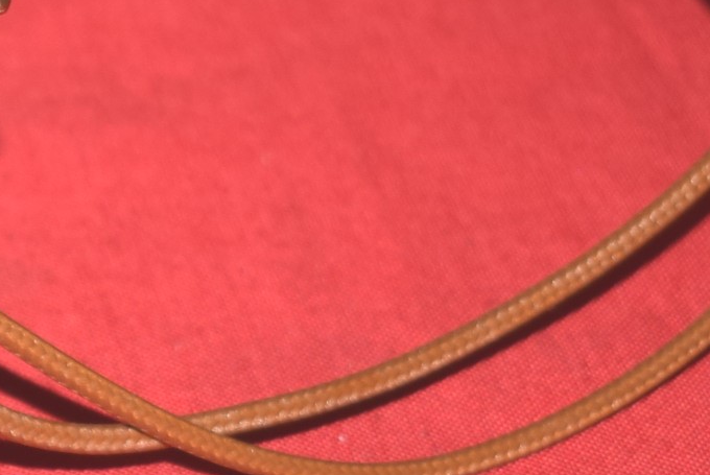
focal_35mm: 264
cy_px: 104
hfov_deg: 7.5
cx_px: -702
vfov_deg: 5.2
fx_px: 5212
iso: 160
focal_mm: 40
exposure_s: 1/60
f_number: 5.6
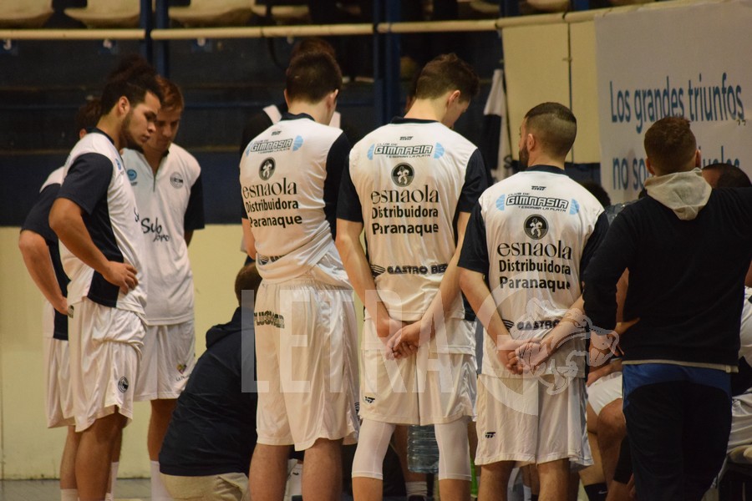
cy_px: 250
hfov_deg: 7.0
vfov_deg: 4.7
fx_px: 6110
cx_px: 376
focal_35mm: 292
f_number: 5.6
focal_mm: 195
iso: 5000
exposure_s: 1/500
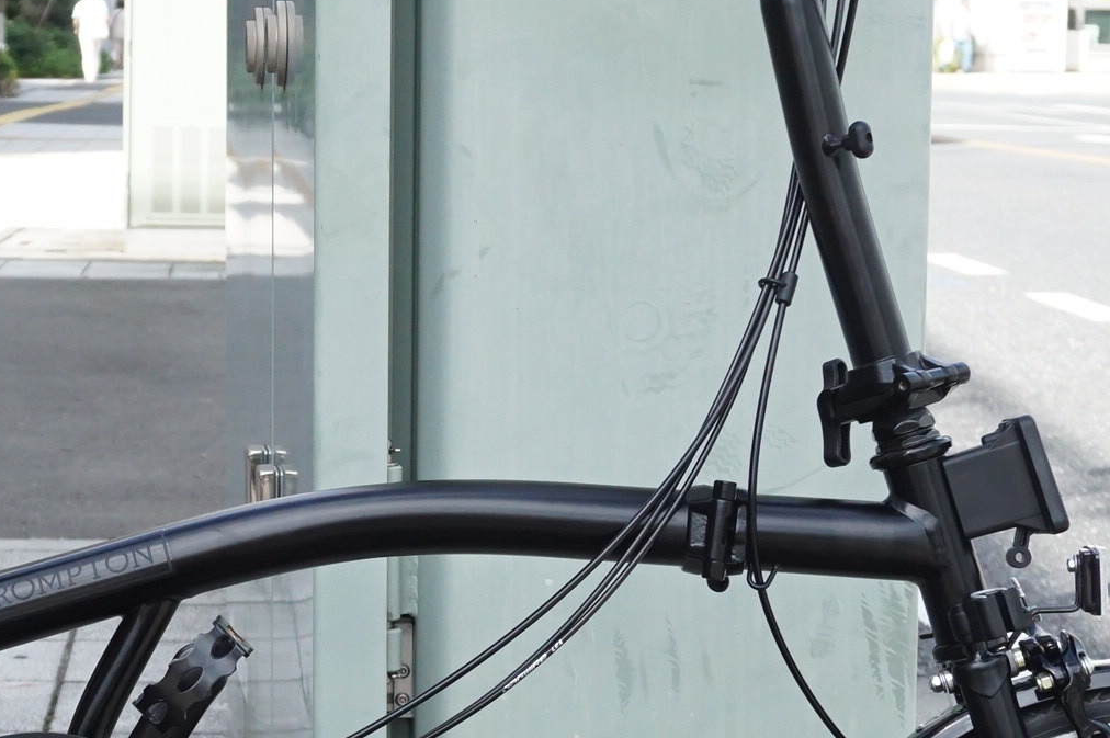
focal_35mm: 107
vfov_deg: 12.8
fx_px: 3296
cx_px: 269
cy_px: 440
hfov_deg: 19.0
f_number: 5
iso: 800
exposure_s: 1/1250
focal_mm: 24
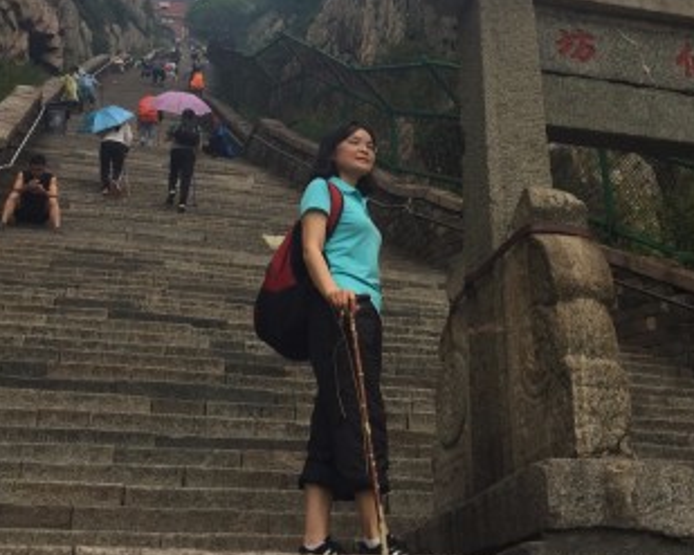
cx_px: 382
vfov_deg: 27.0
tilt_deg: +29.0
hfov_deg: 34.1
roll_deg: -0.3
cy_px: 103
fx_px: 1129
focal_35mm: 55
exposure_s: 1/50
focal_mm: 4.15
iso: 32
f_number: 2.2
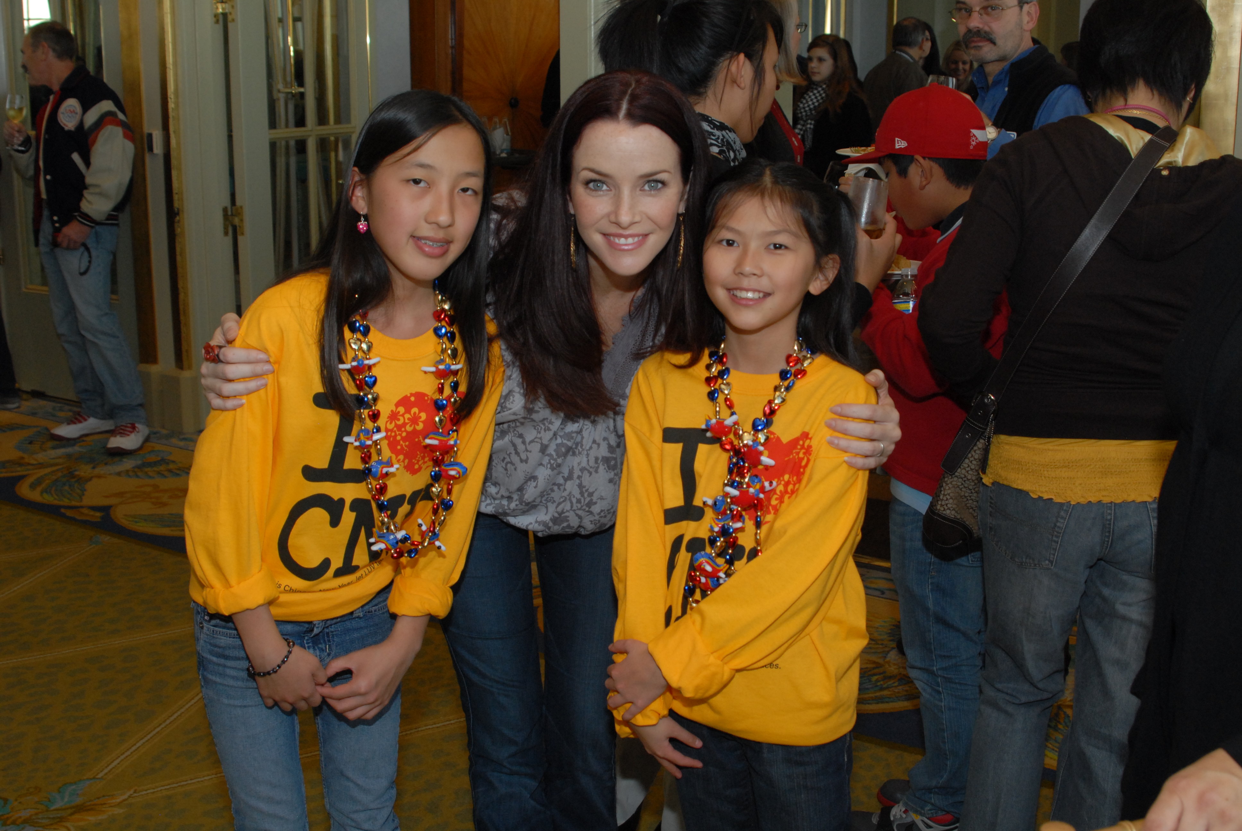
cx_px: 621
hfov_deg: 46.3
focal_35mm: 42
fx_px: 1451
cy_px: 416
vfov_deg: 32.0
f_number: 5.6
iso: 400
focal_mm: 28
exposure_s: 1/60
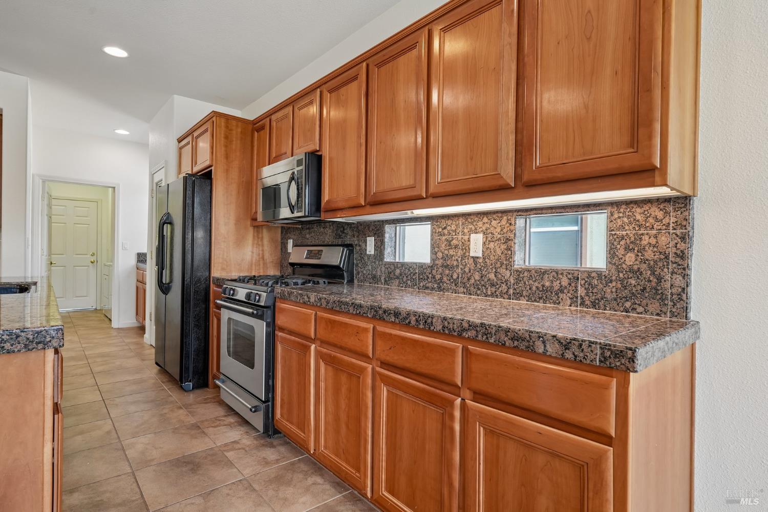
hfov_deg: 86.9
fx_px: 405
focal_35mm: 19
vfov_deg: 64.5
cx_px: 384
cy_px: 256
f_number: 8
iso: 400
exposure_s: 1/8
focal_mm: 19
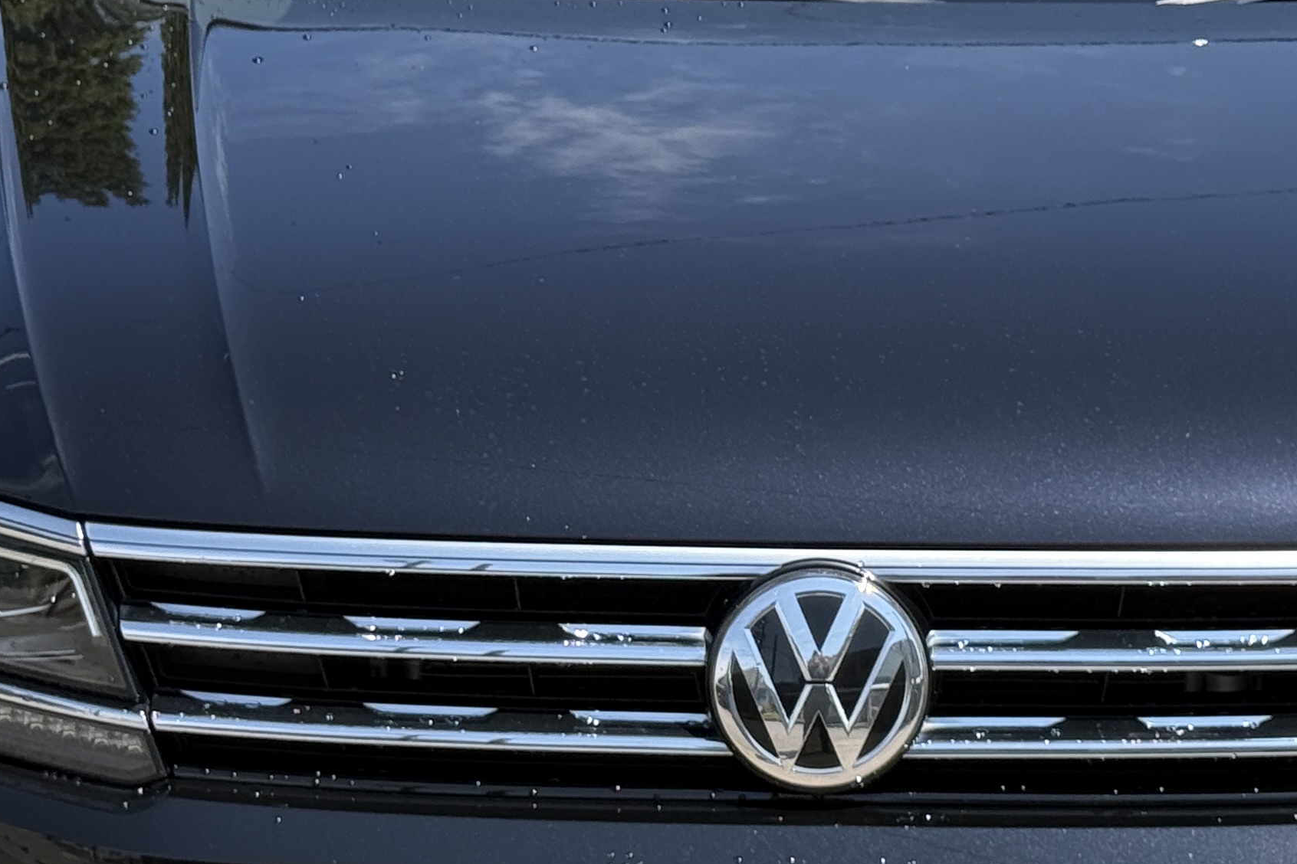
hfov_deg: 17.2
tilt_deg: -11.3
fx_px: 4287
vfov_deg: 11.5
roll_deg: -2.2
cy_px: 353
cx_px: 800
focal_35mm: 119
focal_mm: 6.76
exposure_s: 1/3226
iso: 80
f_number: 1.78
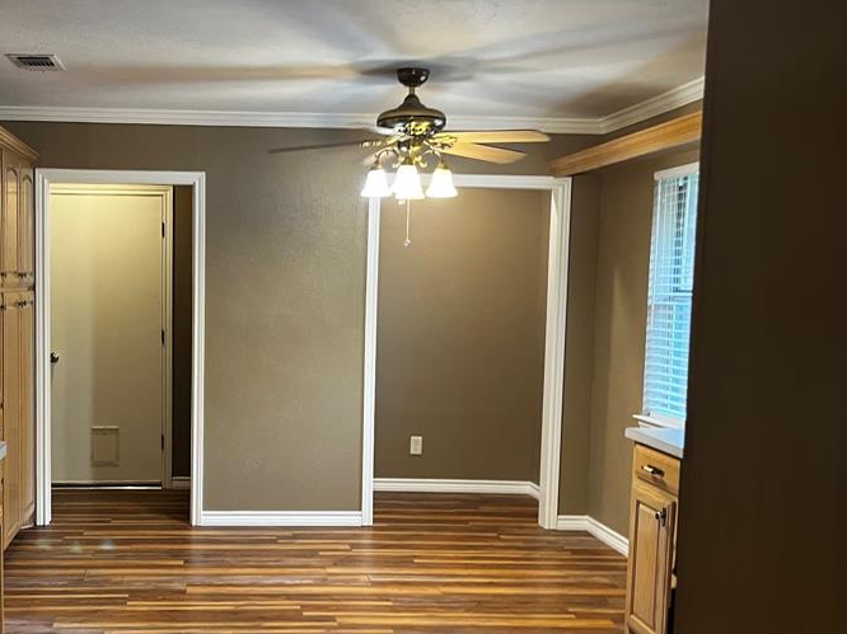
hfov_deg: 45.6
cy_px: 357
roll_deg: -0.2
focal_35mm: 40
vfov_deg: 35.9
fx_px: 978
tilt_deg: -4.0
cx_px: 240
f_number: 1.6
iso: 200
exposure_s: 1/60
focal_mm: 5.1
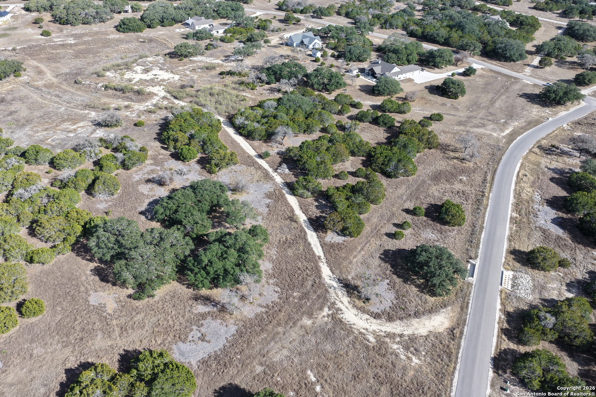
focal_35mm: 28
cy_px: 198
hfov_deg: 65.5
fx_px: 464
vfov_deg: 46.4
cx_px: 298
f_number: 2.8
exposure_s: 1/800
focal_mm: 14.45
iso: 160
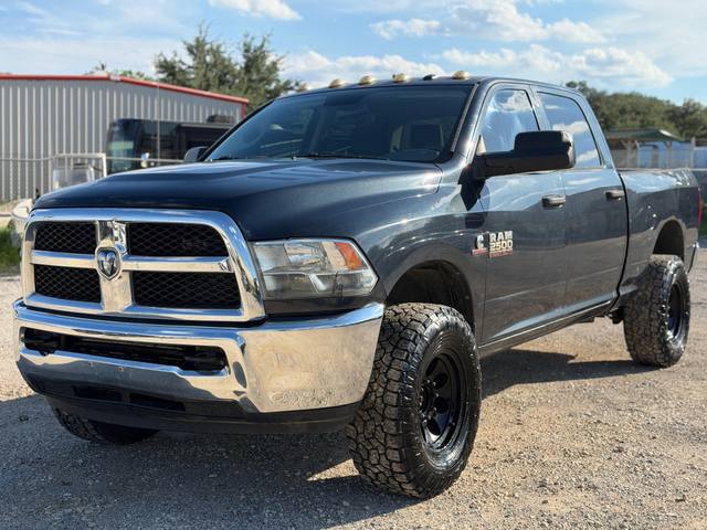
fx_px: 980
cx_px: 354
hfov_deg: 39.7
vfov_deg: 30.3
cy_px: 265
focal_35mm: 48
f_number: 1.78
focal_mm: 6.76
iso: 64
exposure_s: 1/2865
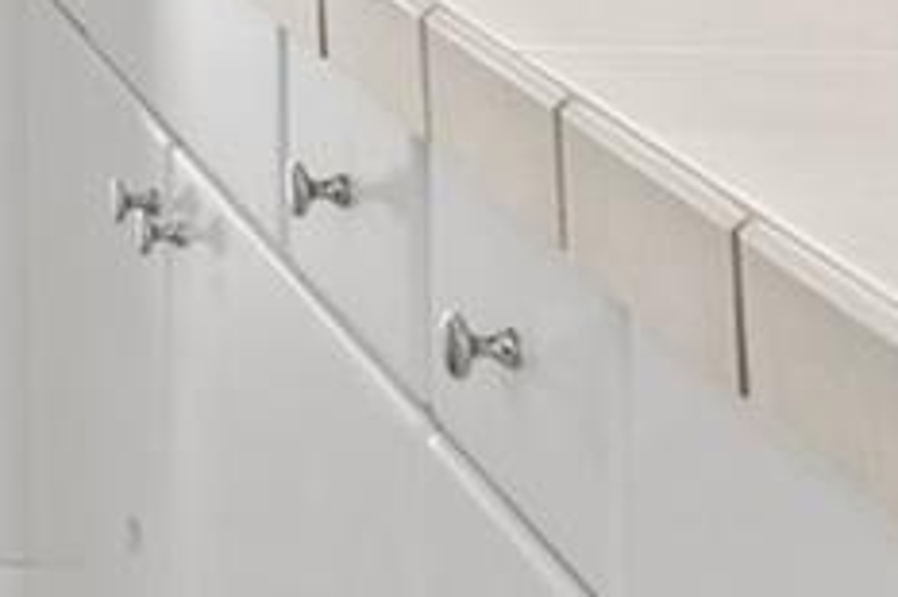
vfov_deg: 11.2
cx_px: -779
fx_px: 2742
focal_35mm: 110
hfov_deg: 15.6
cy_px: -639
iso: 640
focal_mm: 16
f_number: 9
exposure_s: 1/5
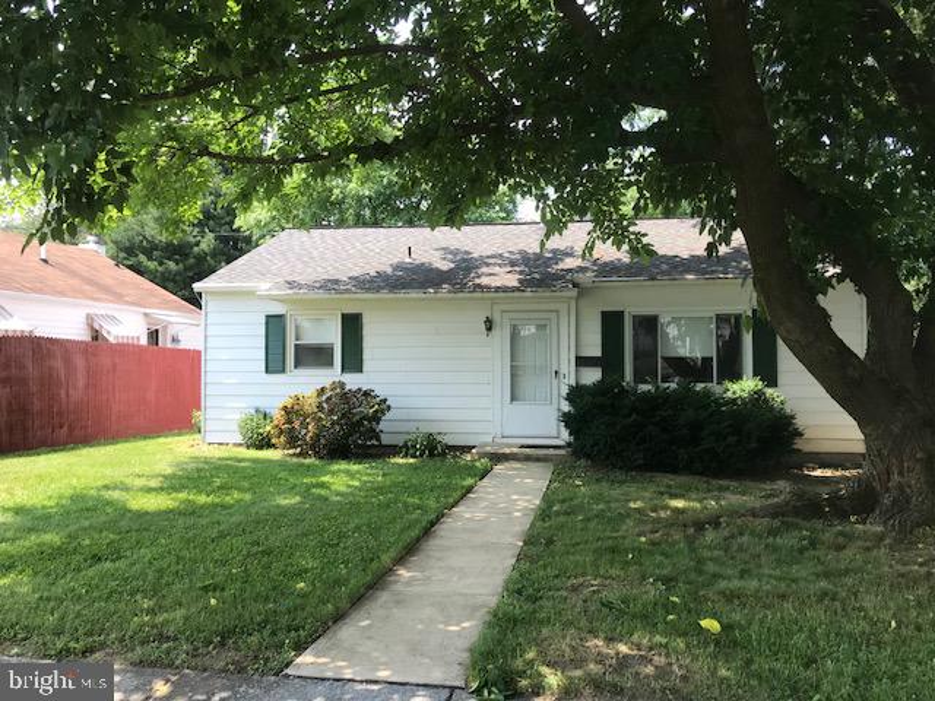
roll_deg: +0.1
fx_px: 756
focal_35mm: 28
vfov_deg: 49.7
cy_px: 350
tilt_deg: +3.2
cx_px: 468
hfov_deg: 63.4
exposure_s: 1/529
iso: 20
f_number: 1.8
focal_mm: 3.99
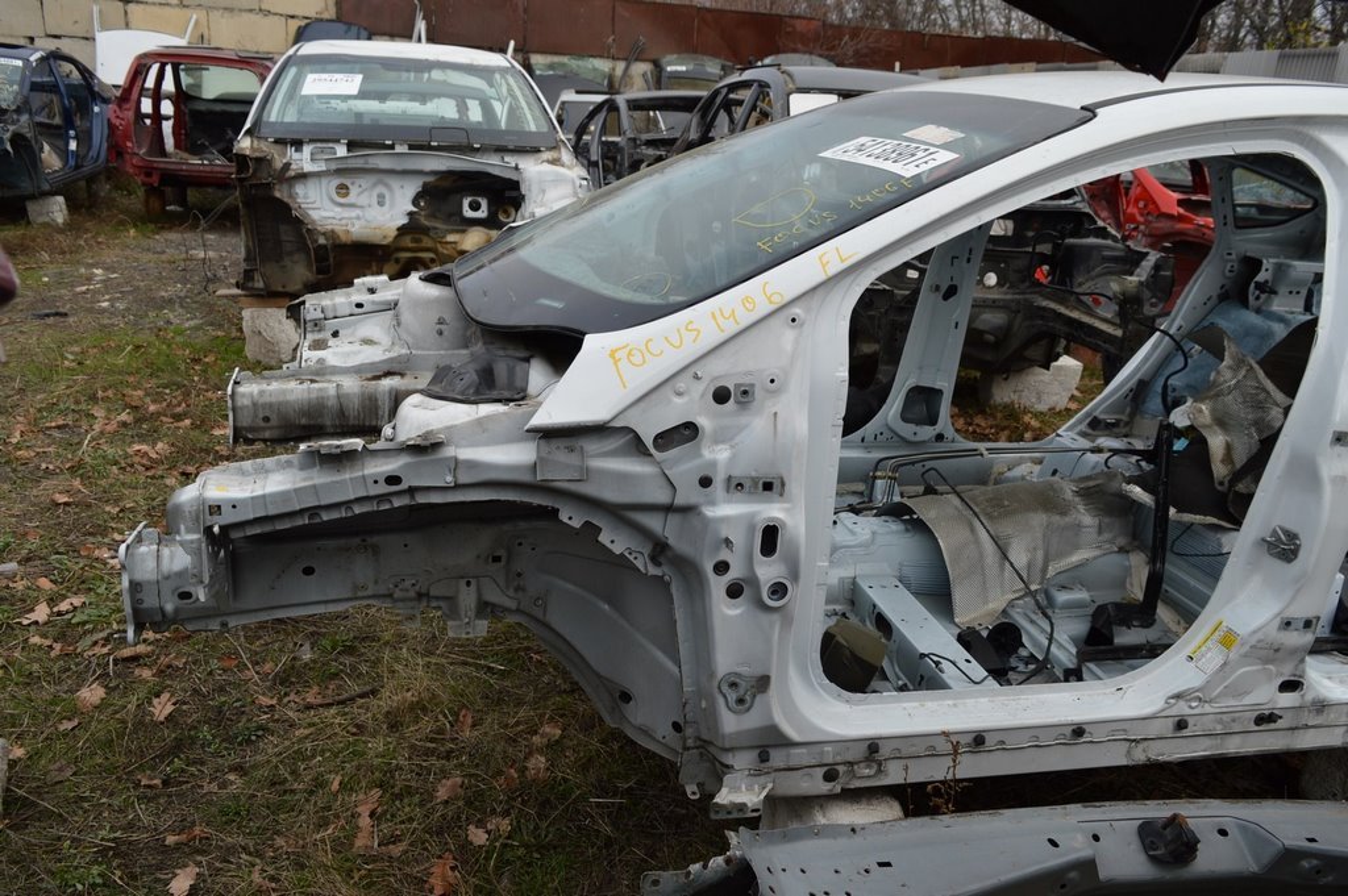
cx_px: 674
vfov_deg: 47.9
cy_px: 448
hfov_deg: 67.4
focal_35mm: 27
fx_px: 1010
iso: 100
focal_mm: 18
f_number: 6.3
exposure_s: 1/160
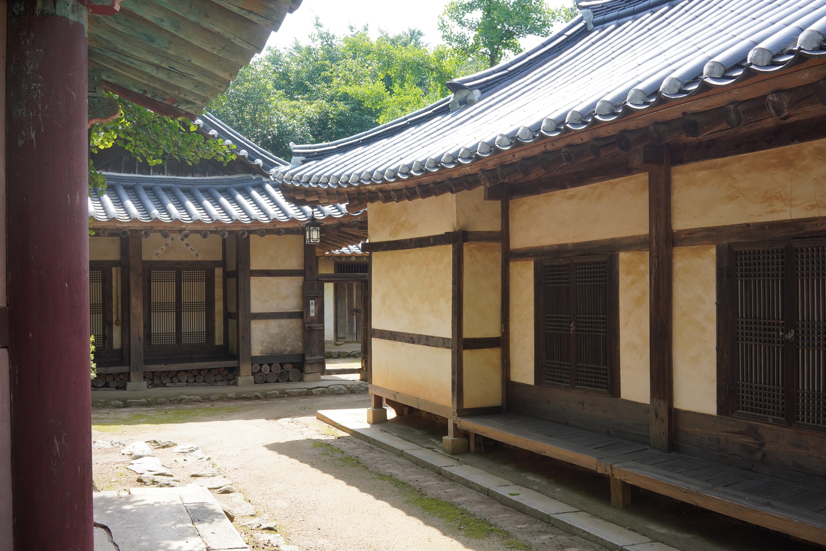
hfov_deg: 54.4
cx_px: 413
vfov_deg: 37.9
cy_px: 276
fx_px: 803
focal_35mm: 35
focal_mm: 35
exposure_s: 1/200
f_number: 11
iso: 800
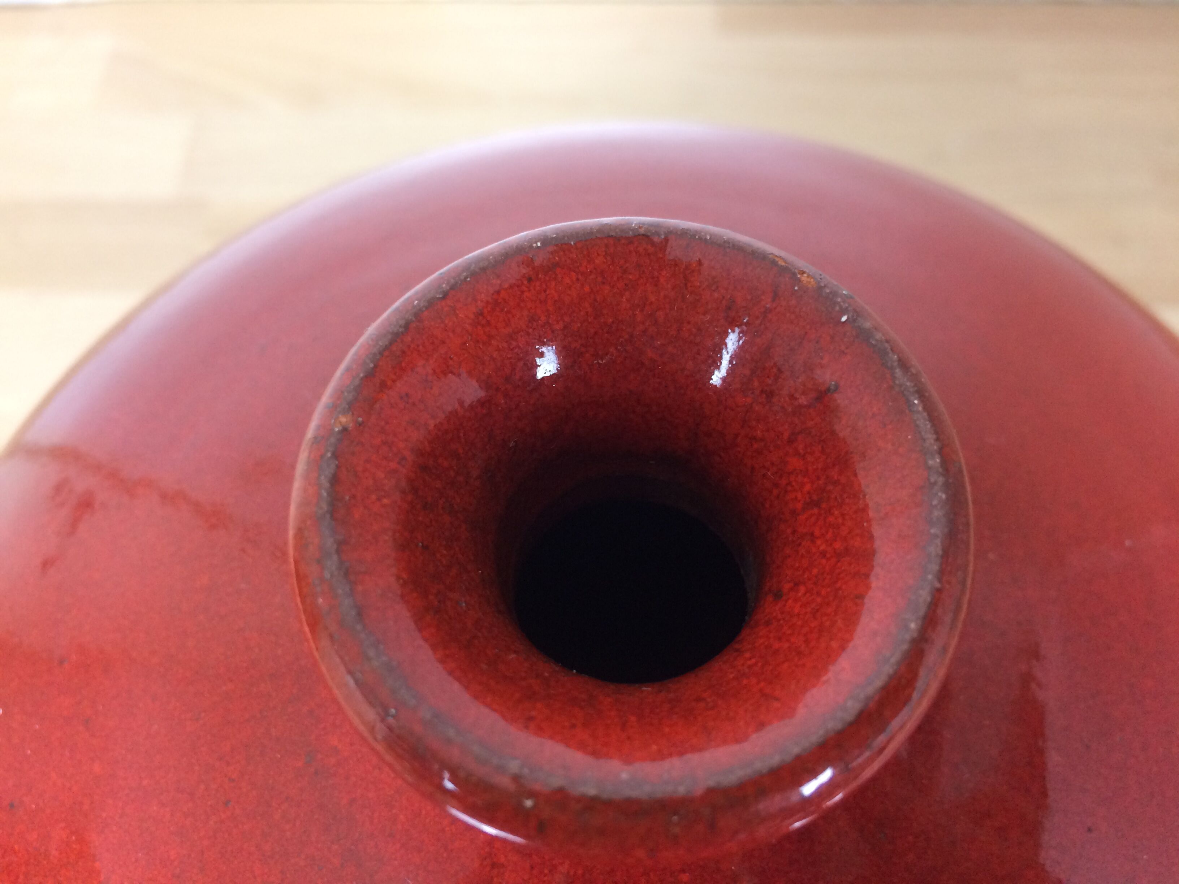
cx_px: 590
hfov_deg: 61.7
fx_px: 988
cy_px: 442
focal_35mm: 29
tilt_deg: -63.3
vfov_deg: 48.2
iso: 160
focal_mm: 4.15
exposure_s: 1/33
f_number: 2.2
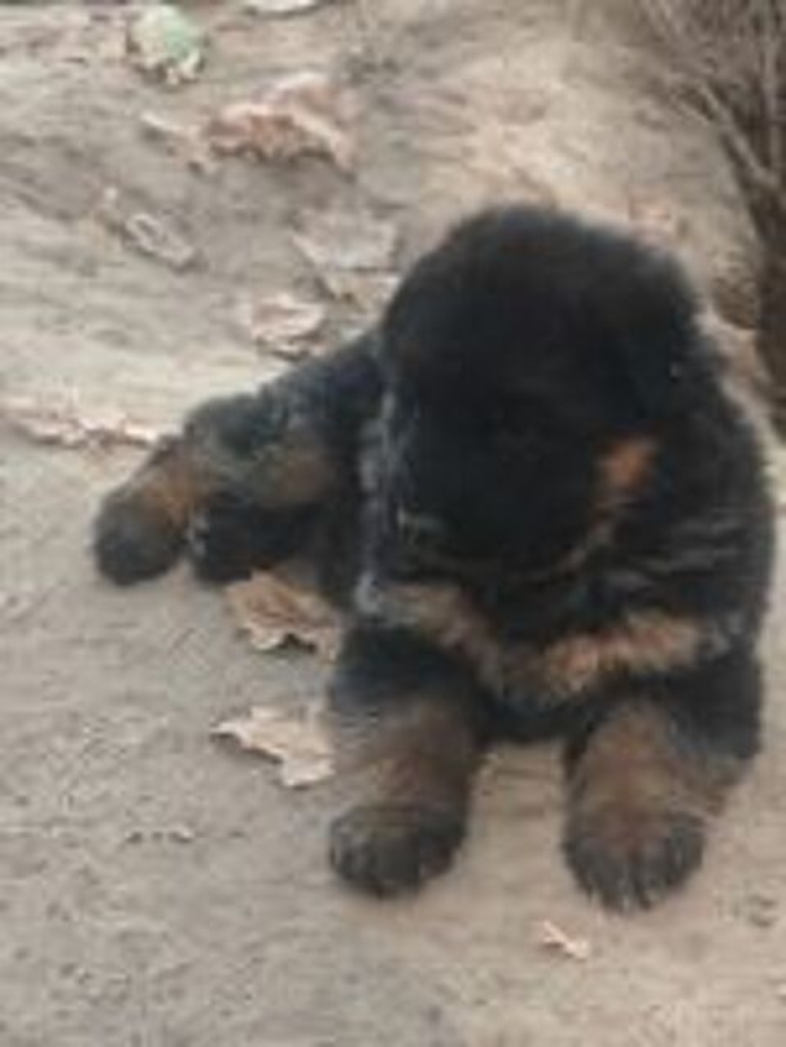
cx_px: 393
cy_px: 524
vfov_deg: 17.1
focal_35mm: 115
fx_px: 3482
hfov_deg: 12.9
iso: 64
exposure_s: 1/100
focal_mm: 14.92
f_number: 3
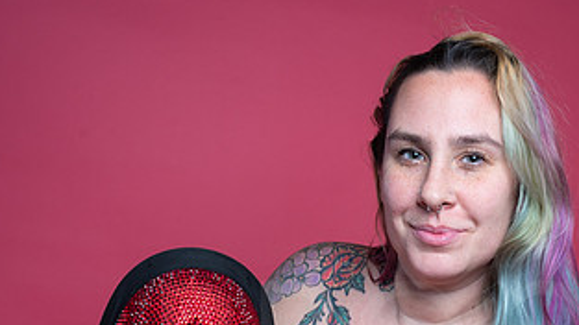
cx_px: 425
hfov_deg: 30.5
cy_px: 333
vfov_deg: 17.3
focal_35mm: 68
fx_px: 1044
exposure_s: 1/160
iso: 250
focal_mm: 35
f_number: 11
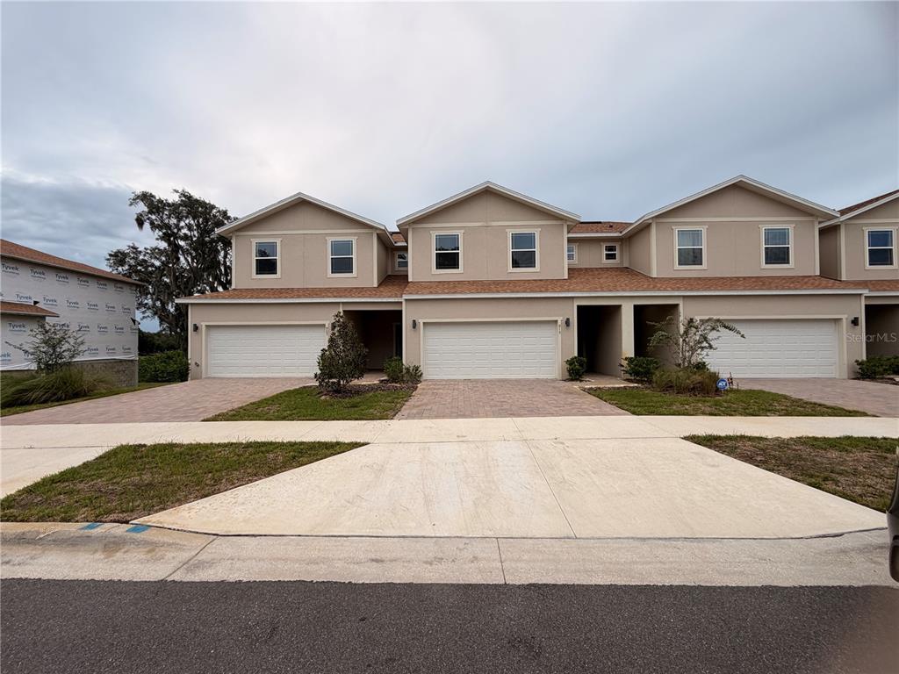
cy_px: 337
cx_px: 450
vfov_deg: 85.7
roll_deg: +0.8
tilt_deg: +0.8
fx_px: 364
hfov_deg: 102.1
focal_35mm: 14
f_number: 2.2
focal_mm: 2.22
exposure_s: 1/461
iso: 64
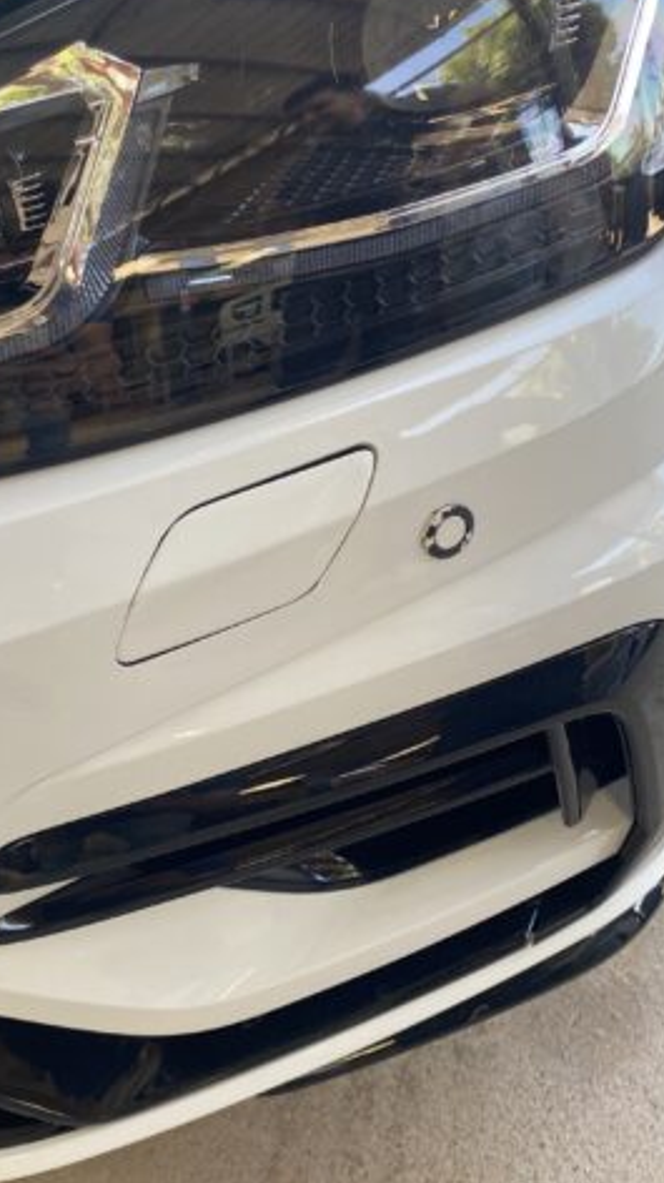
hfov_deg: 36.3
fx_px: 1003
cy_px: 630
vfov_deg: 61.0
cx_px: 231
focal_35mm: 32
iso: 32
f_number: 1.8
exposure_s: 1/122
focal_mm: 4.25
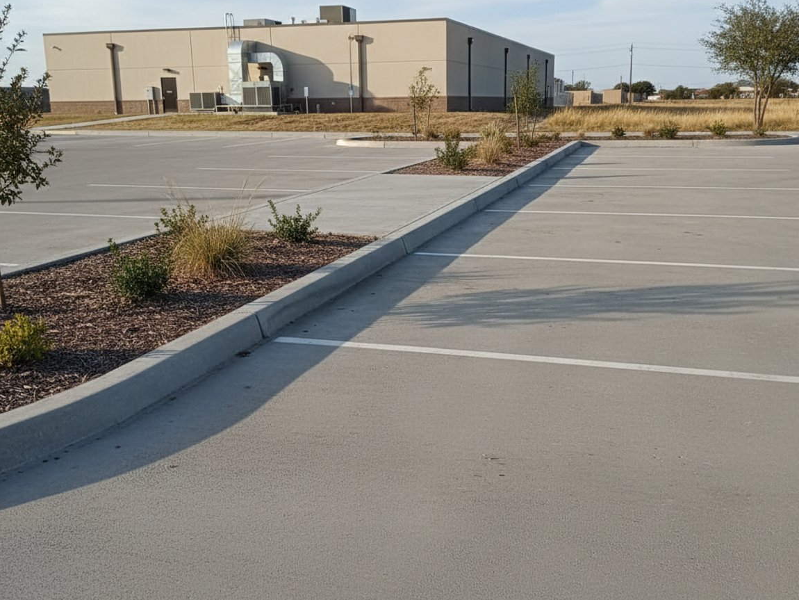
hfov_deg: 71.6
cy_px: 294
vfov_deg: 56.8
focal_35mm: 24
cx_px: 415
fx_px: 554
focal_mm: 6.4
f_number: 1.8
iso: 1222
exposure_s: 1/523
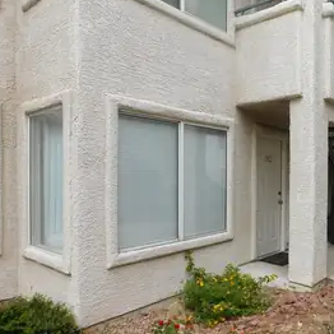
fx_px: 338
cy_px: 182
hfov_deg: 51.3
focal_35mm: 31
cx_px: 231
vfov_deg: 52.5
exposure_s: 1/500
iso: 125
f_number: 3
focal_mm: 4
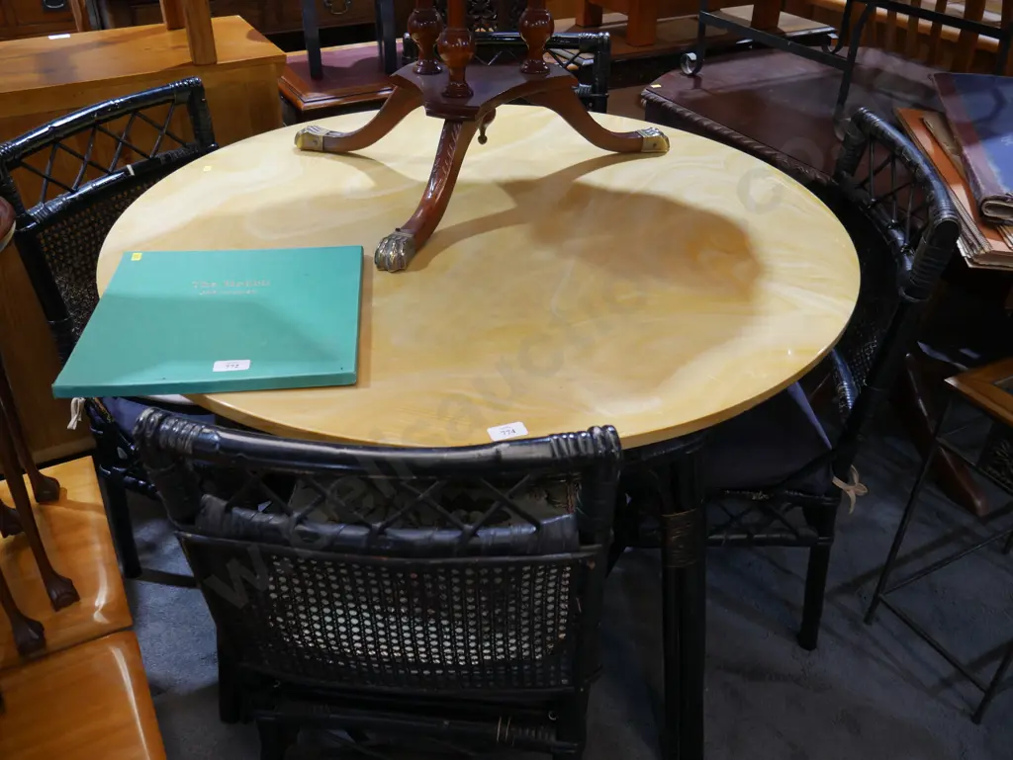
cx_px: 506
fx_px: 937
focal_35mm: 32
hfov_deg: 56.8
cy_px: 380
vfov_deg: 44.2
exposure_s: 1/60
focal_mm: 16
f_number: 3.6
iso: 500
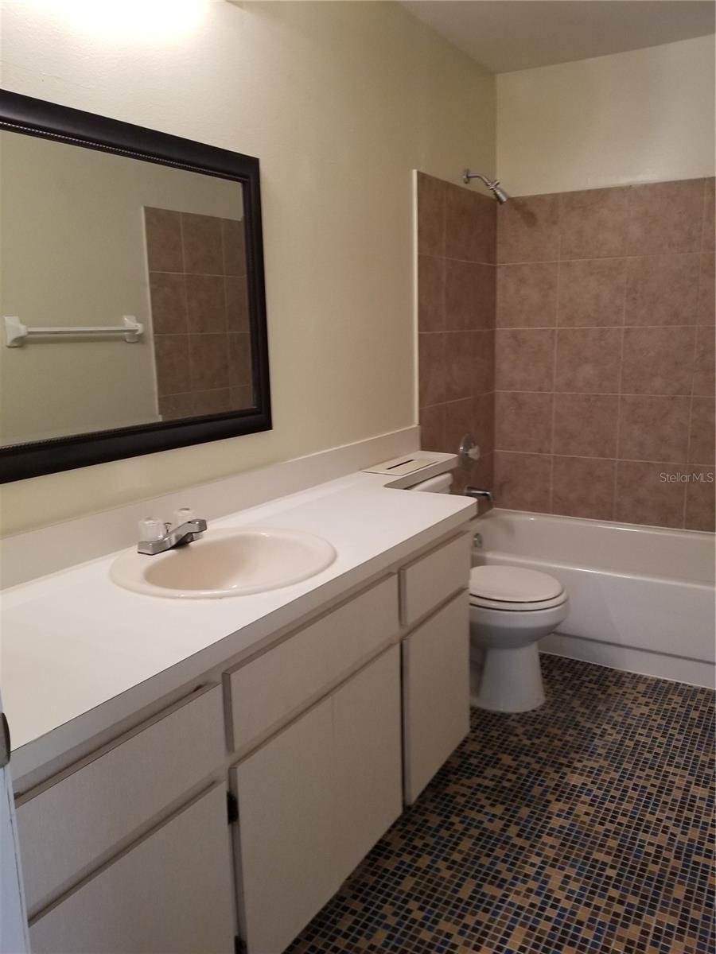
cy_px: 477
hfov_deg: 53.1
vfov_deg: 67.3
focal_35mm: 26
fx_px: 717
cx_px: 358
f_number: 1.7
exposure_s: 1/40
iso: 160
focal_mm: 4.3
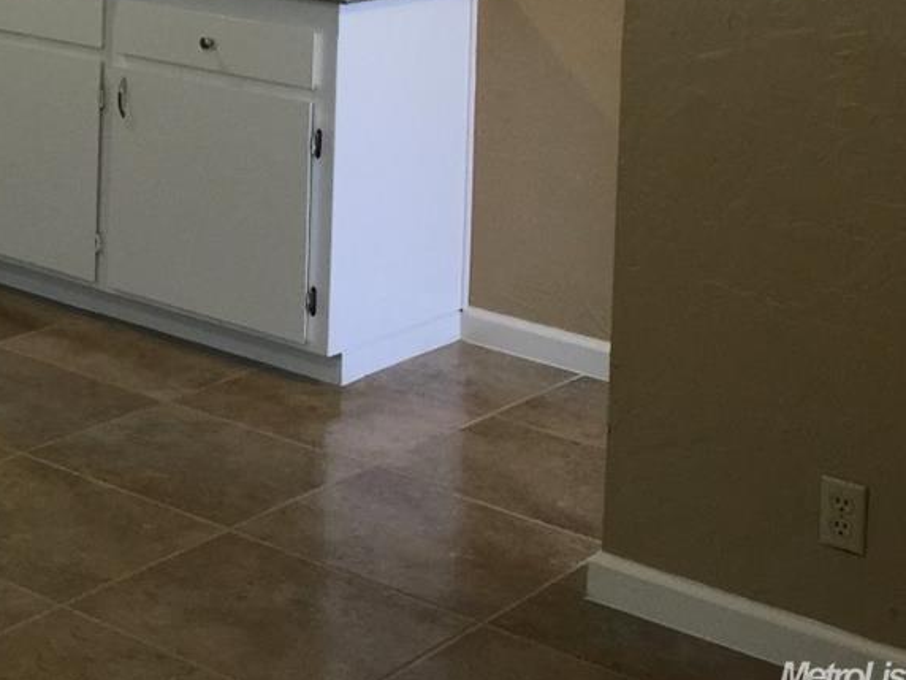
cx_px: -250
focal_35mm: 76
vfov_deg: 18.1
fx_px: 1989
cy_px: -198
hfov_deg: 23.0
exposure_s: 1/15
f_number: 2.2
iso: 64
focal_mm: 4.15
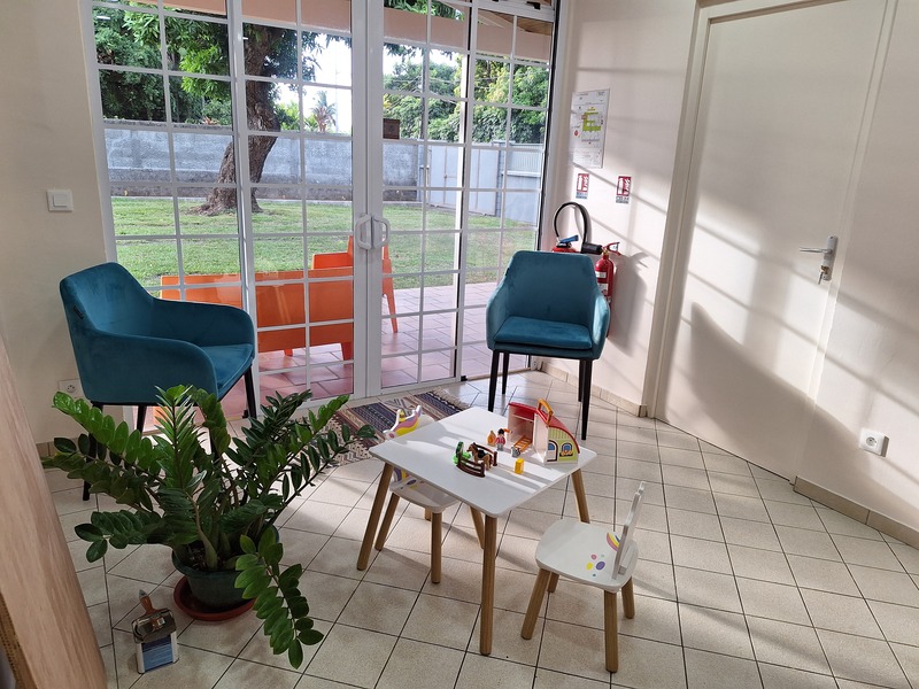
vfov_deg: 58.9
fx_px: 611
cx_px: 460
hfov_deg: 73.9
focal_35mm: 23
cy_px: 344
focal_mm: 5.54
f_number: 1.8
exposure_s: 1/120
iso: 64
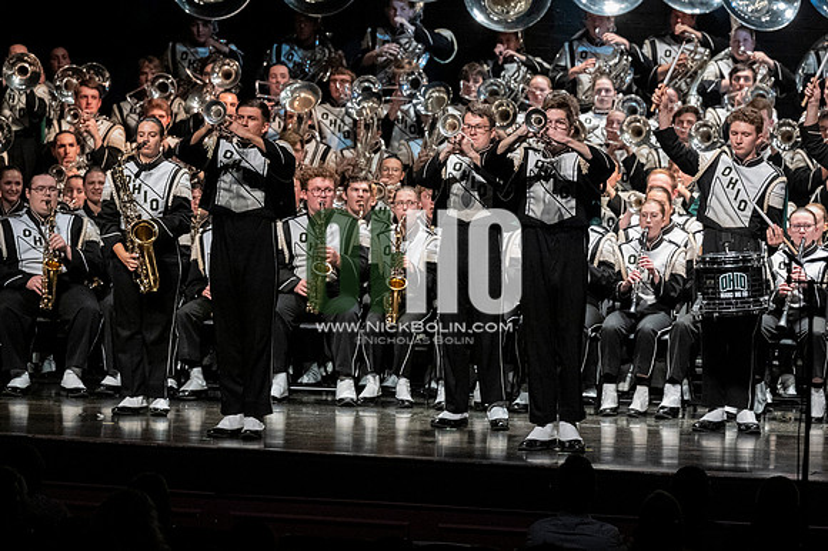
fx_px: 4827
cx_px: 414
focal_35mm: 210
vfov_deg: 6.5
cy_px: 276
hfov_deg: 9.8
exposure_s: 1/500
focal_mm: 140
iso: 4000
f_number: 4
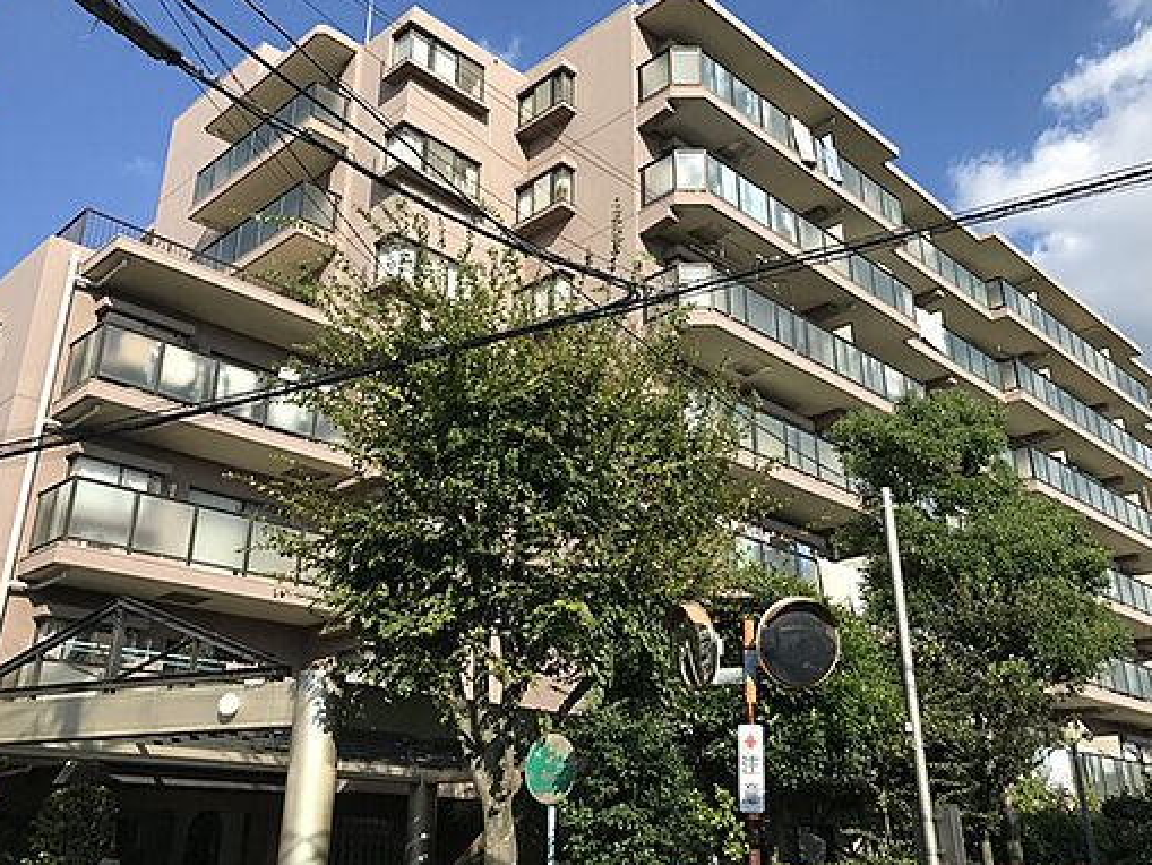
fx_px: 1098
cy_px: 380
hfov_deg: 55.3
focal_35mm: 33
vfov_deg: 42.9
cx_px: 584
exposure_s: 1/1880
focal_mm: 3.99
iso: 20
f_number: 1.8
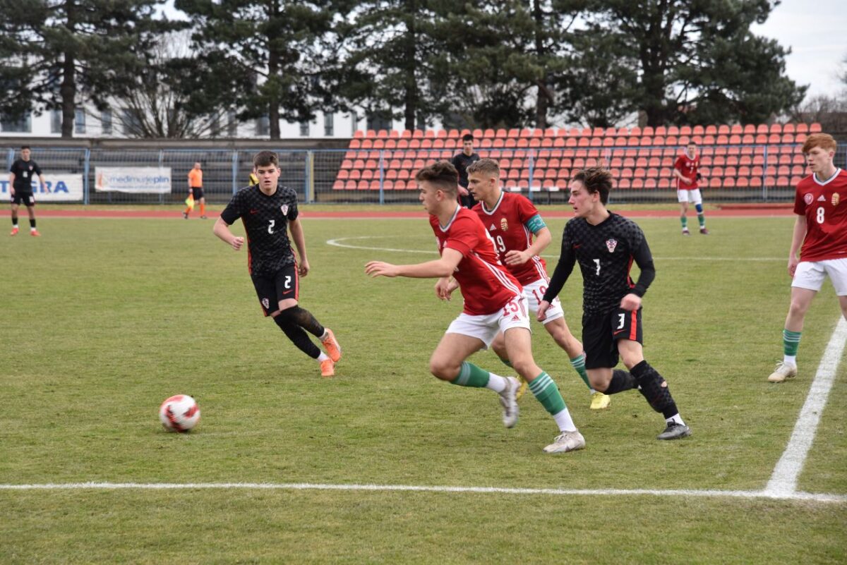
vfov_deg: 11.4
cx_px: 424
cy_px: 282
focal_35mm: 120
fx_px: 2824
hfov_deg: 17.1
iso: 200
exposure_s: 1/250
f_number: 8
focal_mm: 120
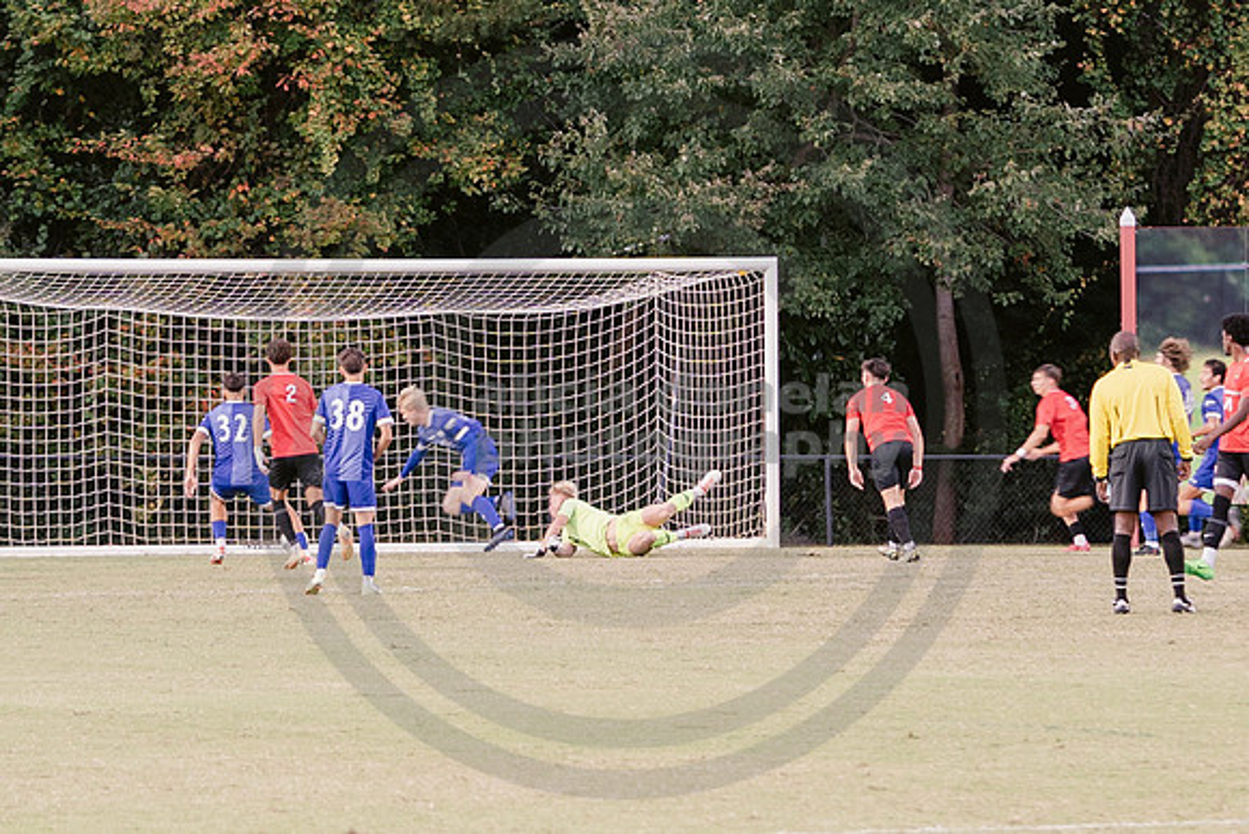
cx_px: 480
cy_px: 196
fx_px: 10130
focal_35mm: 292
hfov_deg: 7.1
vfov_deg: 4.7
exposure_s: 1/125
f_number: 3.2
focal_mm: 90
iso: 640
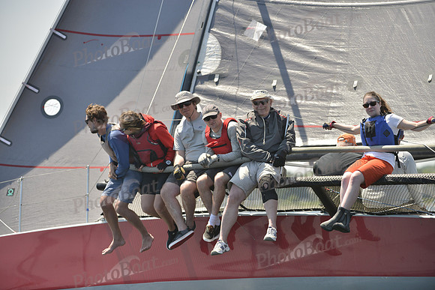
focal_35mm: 200
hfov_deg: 10.3
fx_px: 2417
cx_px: 218
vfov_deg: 6.9
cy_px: 145
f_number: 4.5
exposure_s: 1/1250
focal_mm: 200
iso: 280
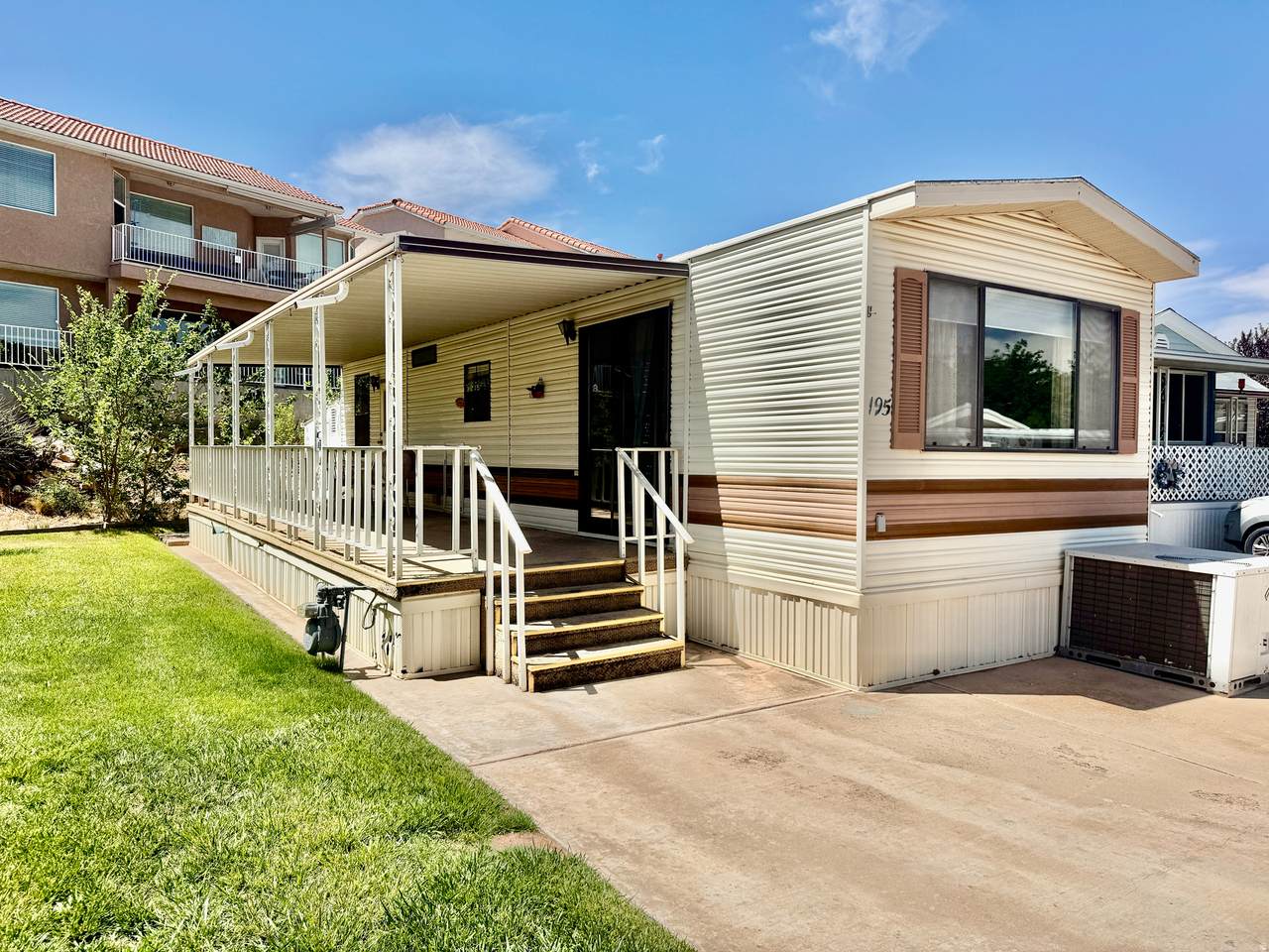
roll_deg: +0.3
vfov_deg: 56.8
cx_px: 634
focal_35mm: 24
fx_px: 880
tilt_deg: -0.9
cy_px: 476
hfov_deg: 71.6
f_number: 1.78
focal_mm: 6.76
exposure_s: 1/7937
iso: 80
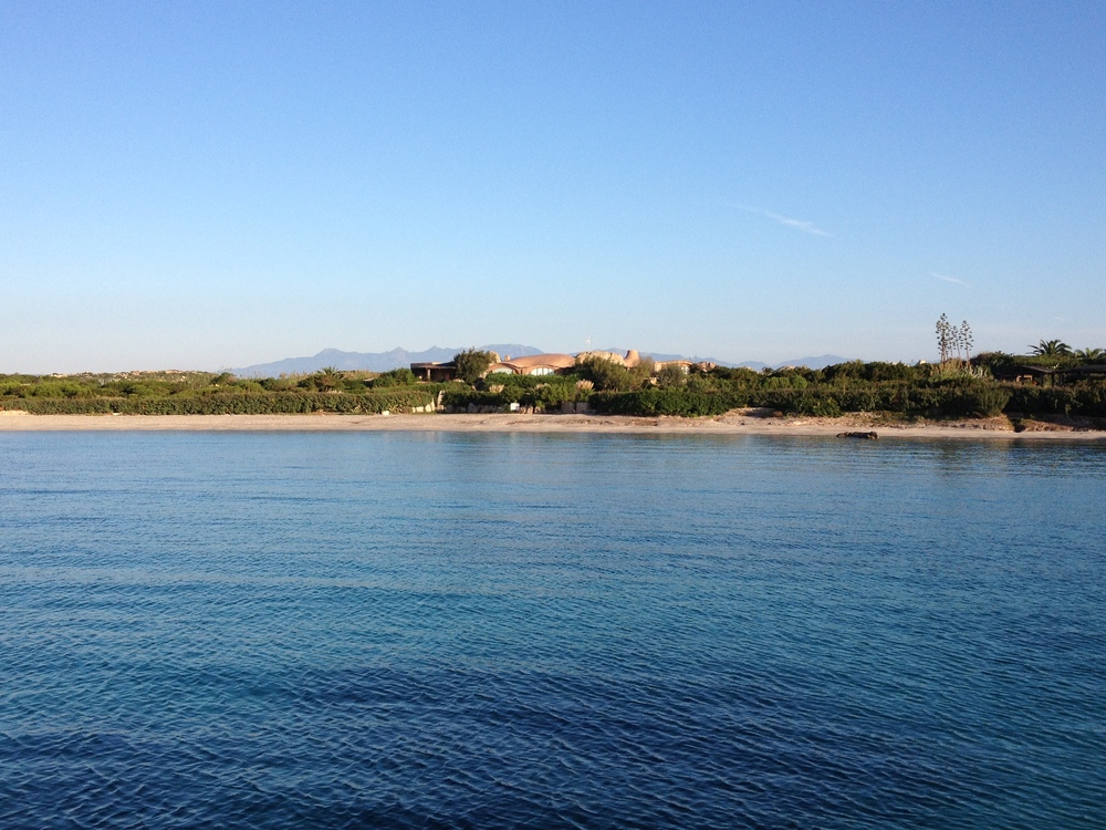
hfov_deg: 44.8
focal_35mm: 42
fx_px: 1342
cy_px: 377
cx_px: 555
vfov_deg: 34.3
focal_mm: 4.28
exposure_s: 1/1227
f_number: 2.4
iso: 64
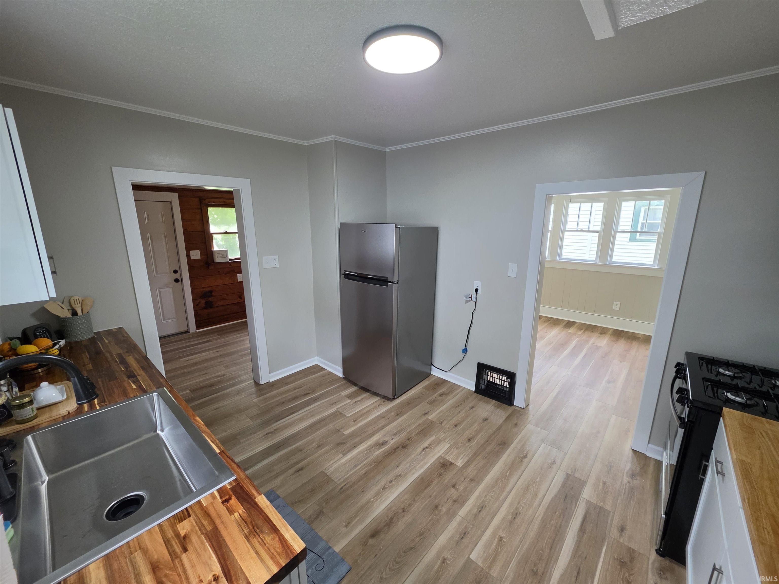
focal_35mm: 13
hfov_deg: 106.2
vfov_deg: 89.9
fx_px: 293
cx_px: 390
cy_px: 292
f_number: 1.9
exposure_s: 1/120
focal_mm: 2.2
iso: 125
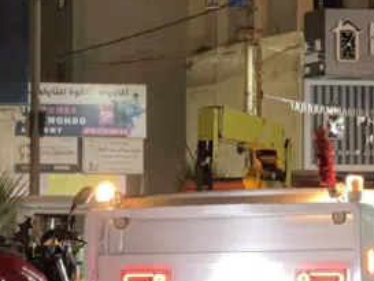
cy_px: 192
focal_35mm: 240
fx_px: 2594
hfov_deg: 8.2
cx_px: 33
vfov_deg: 6.2
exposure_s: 1/14
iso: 500
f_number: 2.2
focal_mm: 7.5
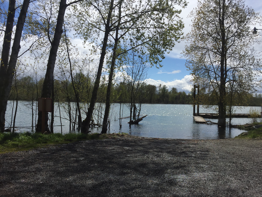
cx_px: 131
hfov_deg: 61.7
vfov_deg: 48.2
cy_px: 98
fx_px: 219
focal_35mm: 29
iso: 32
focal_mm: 4.15
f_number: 2.2
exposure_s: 1/4405
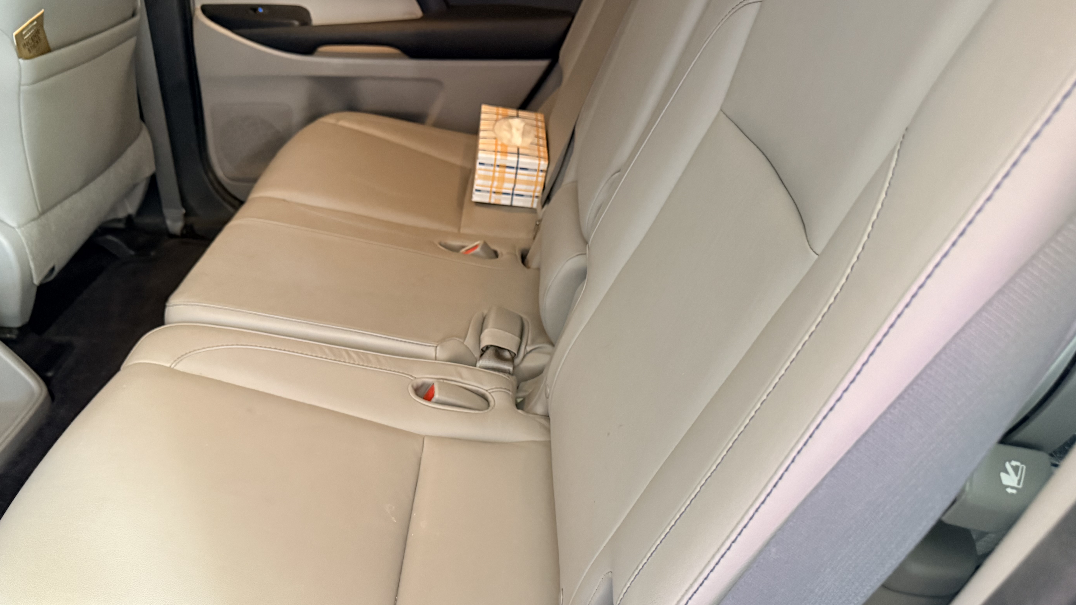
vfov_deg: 42.9
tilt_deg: -31.7
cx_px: 521
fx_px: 770
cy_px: 317
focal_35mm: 27
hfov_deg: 69.8
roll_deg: -1.5
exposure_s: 1/43
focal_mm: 6.76
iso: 800
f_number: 1.78
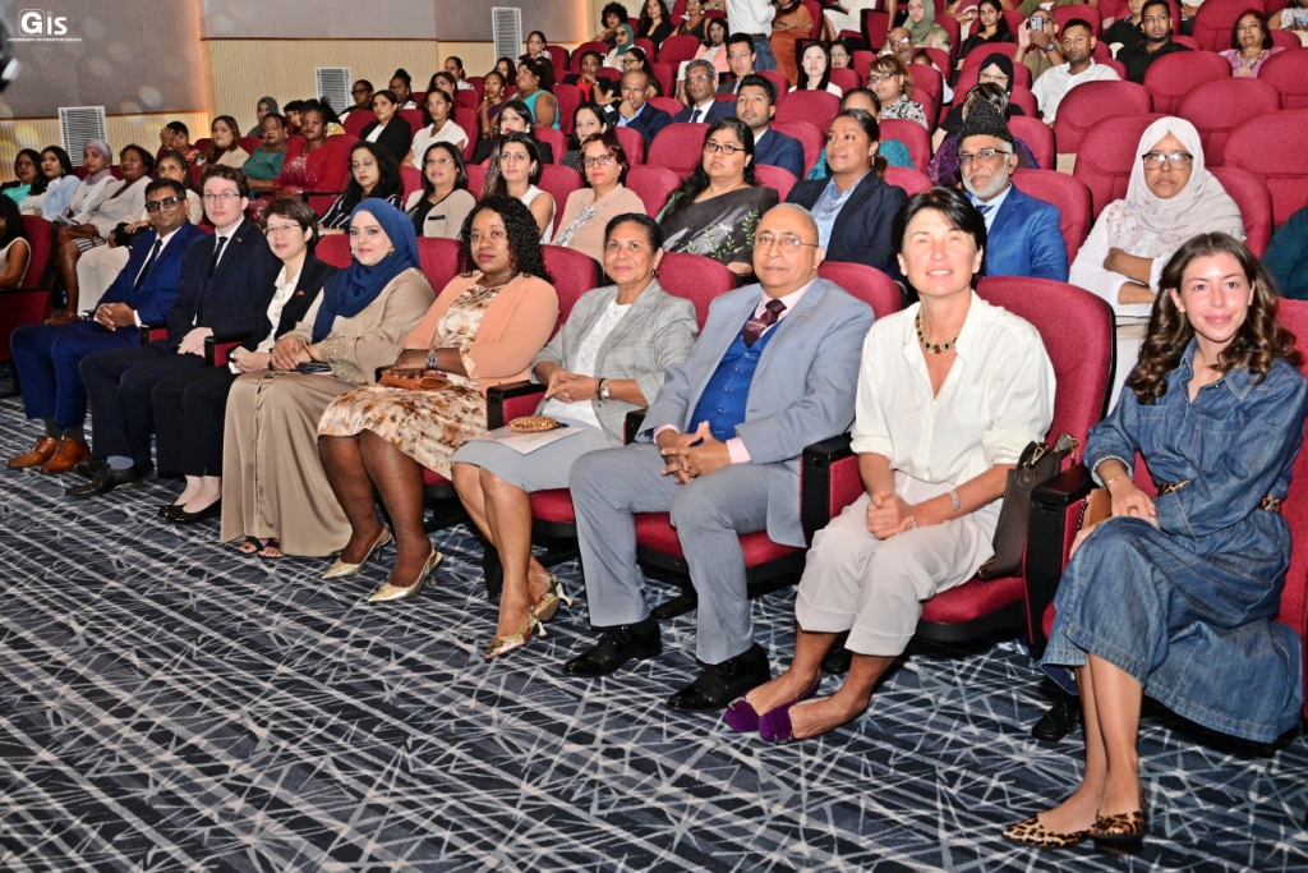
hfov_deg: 58.7
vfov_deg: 41.1
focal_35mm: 32
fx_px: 1163
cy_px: 436
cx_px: 654
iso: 2000
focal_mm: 32
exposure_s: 1/200
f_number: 5.6
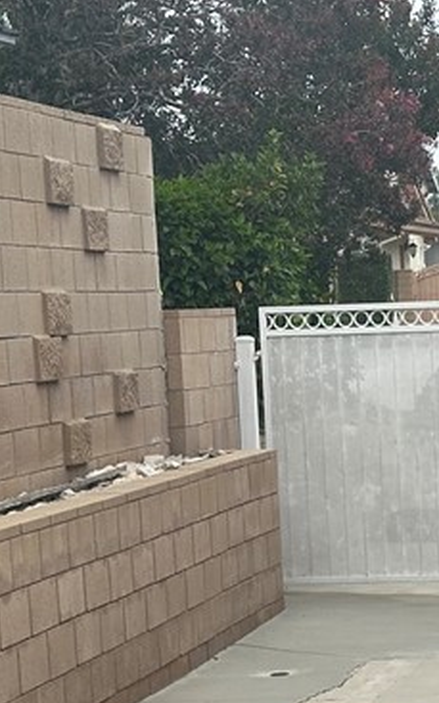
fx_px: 2721
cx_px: 489
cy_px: 693
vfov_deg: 14.5
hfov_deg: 9.1
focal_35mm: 142
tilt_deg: -7.3
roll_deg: +2.2
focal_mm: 6.86
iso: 64
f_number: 1.78
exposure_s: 1/1815
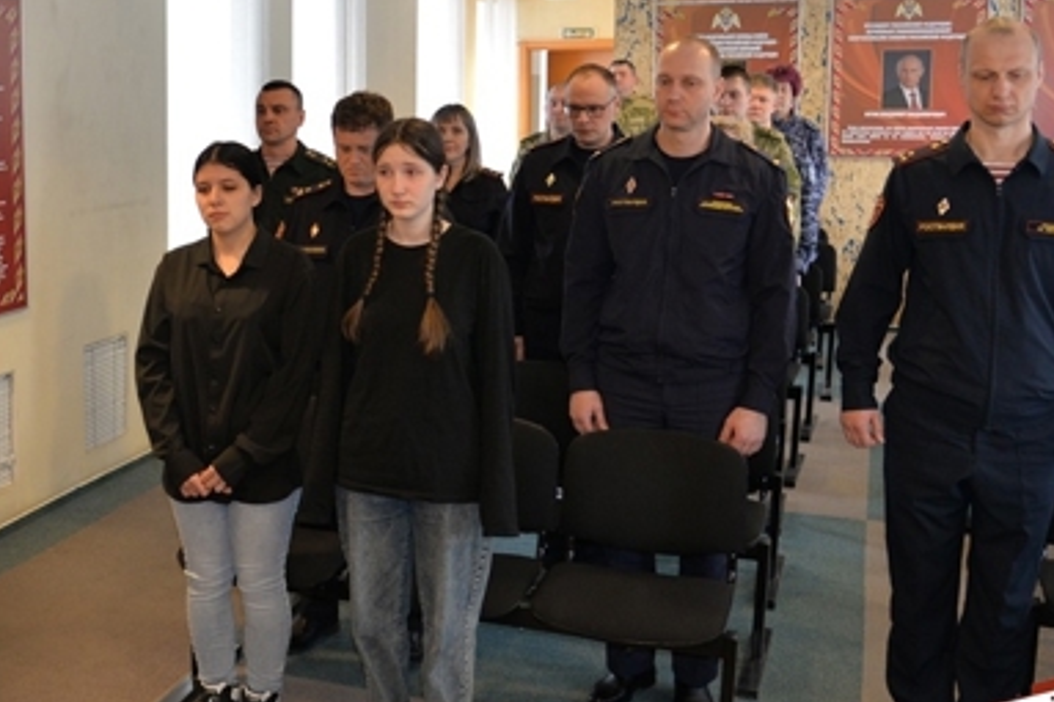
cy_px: 259
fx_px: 1375
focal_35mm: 47
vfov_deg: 28.5
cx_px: 172
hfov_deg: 39.8
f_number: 4
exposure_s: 1/60
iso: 800
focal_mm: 24
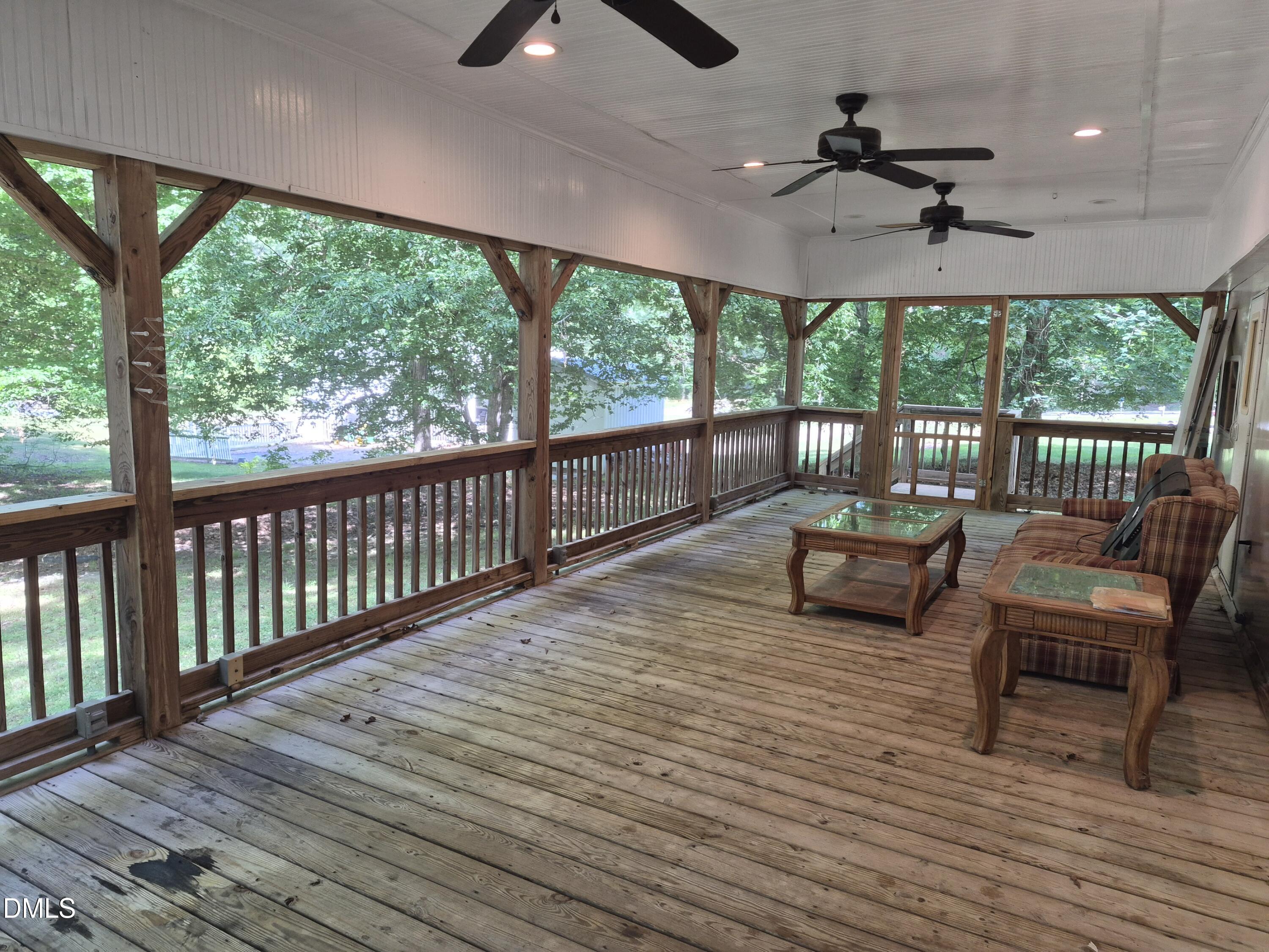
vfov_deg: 58.9
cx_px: 634
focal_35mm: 23
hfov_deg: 73.9
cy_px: 476
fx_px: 843
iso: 100
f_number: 1.8
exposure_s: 1/120
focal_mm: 5.4
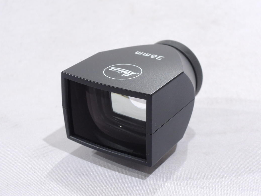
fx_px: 535
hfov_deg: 27.4
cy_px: 100
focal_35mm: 71
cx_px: 135
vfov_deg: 20.7
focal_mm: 11.1
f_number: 5.2
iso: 400
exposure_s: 1/50
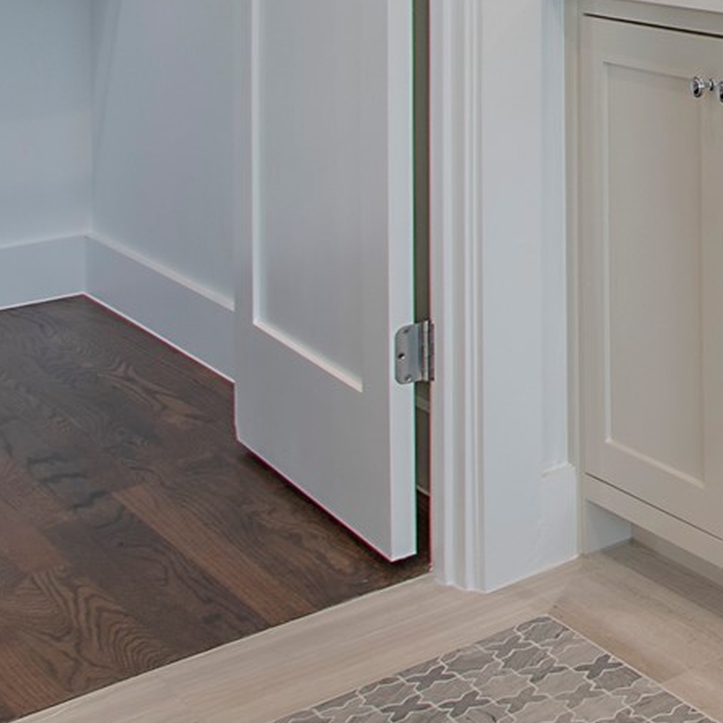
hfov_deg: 18.7
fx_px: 1465
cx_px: 1416
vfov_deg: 24.5
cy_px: -199
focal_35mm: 62
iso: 100
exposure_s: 1/80
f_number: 5.6
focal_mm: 10
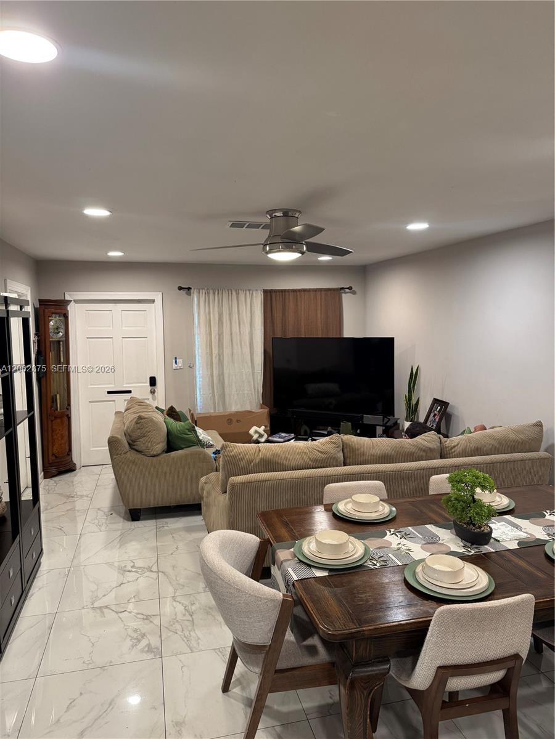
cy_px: 370
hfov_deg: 56.8
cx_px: 278
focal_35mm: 24
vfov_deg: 71.6
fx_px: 513
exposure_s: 1/60
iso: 200
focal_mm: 6.76
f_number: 1.78
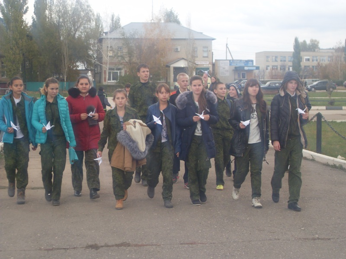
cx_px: 173
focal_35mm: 74
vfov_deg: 19.9
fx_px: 740
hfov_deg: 26.3
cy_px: 130
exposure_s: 1/90
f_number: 4
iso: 100
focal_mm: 11.8
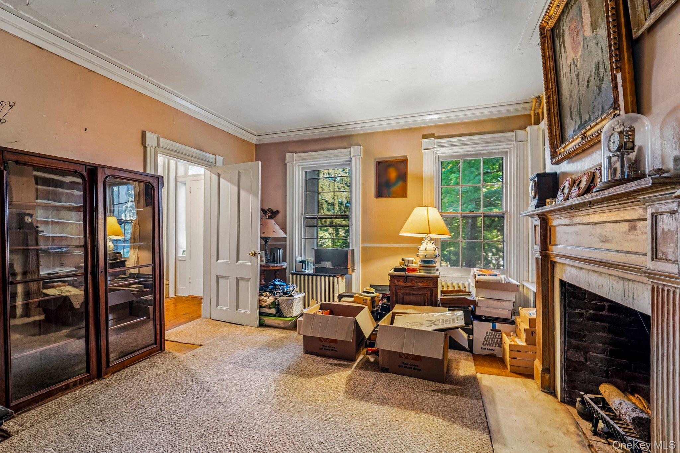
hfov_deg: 104.3
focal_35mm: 14
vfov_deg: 81.2
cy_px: 226
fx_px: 264
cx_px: 340
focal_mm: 14
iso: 400
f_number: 8
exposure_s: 1/4
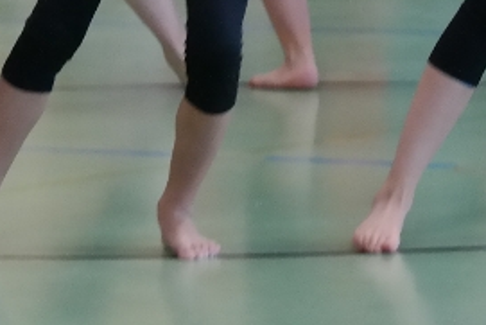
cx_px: -2
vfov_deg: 2.8
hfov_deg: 4.2
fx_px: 6618
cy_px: -172
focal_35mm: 490
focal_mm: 54
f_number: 4
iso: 1600
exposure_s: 1/80
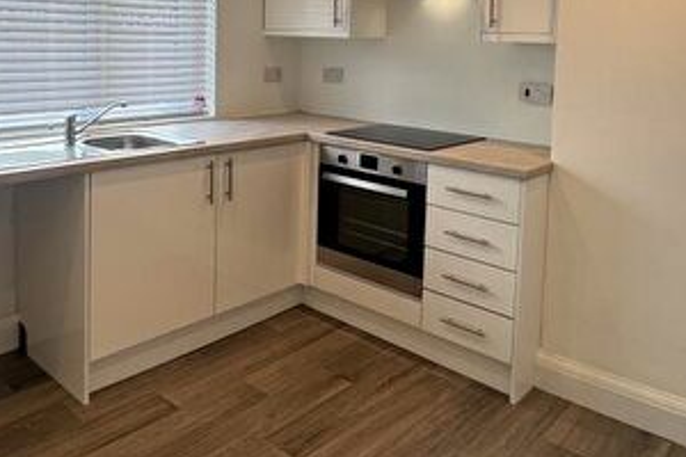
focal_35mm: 34
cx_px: 279
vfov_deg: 37.2
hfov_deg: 55.4
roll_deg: -1.8
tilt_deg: -3.9
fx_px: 648
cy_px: 79
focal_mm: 2.22
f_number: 2.2
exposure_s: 1/100
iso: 50
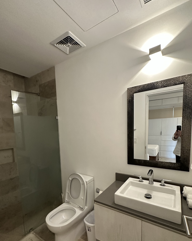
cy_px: 144
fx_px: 128
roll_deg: +1.5
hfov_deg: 73.7
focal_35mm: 18
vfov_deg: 85.4
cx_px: 89
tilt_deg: -5.4
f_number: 2.2
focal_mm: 2.22
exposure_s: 1/60
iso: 400
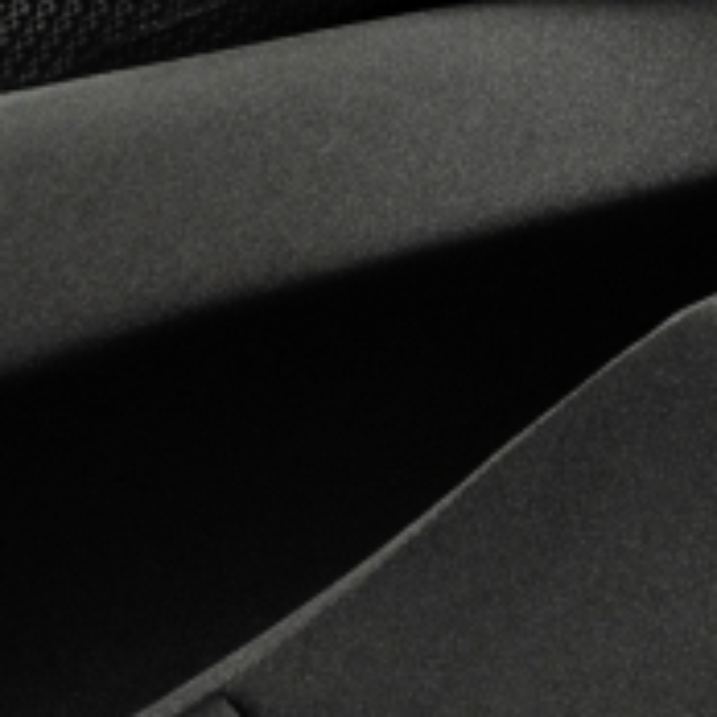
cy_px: -651
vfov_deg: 5.9
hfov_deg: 5.9
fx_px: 6866
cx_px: 832
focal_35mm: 293
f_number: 11
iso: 2500
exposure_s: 1/200
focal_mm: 60.7
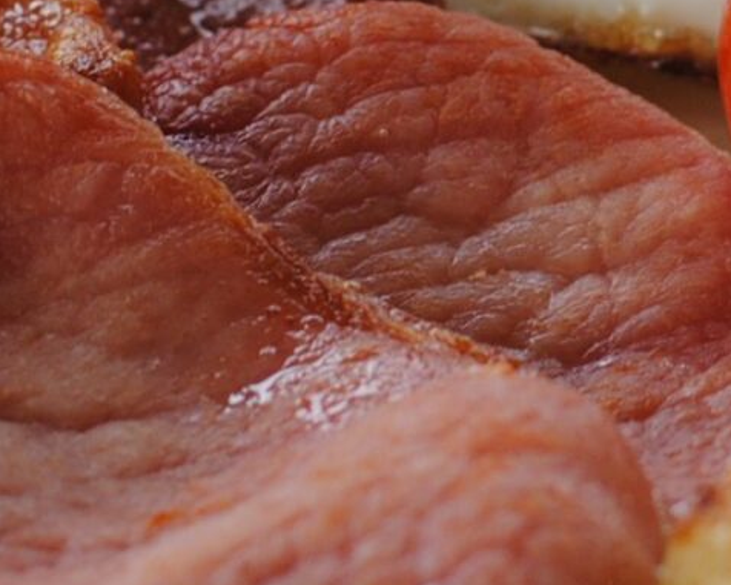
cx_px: 809
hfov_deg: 5.1
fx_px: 8201
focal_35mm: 379
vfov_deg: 4.1
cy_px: -243
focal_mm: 50
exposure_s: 1/80
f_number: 4.5
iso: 200
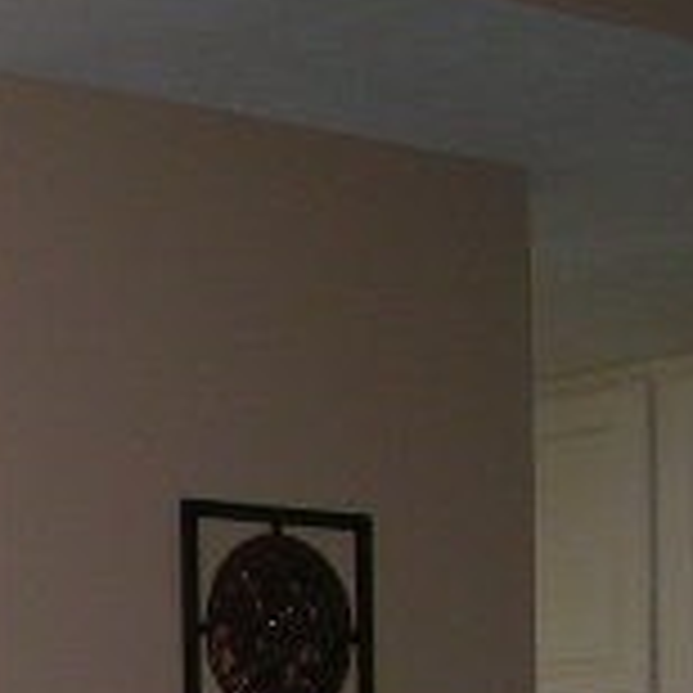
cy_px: 968
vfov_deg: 12.0
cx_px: -414
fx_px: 3171
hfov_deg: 11.8
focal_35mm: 140
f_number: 2.8
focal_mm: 5.8
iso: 80
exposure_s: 1/50
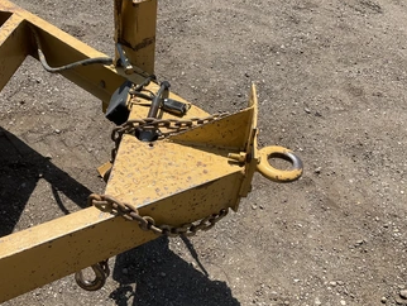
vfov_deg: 39.7
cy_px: 154
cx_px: 201
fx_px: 424
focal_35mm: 36
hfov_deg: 51.3
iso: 25
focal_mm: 3
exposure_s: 1/1490
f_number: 1.8
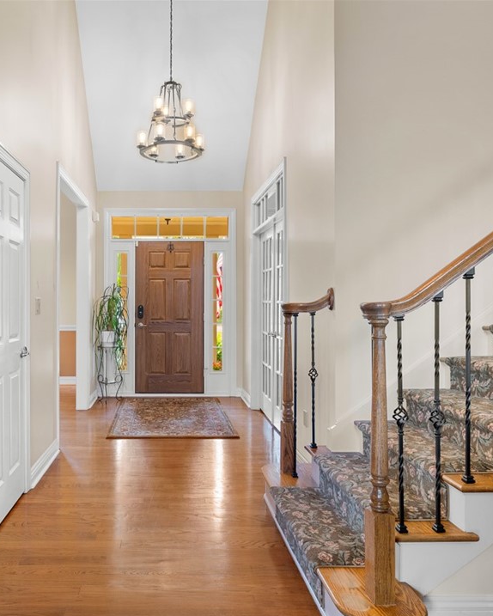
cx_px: 167
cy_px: 310
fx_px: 492
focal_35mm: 27
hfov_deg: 52.3
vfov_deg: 64.1
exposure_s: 1/8
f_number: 8
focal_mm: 19
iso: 400
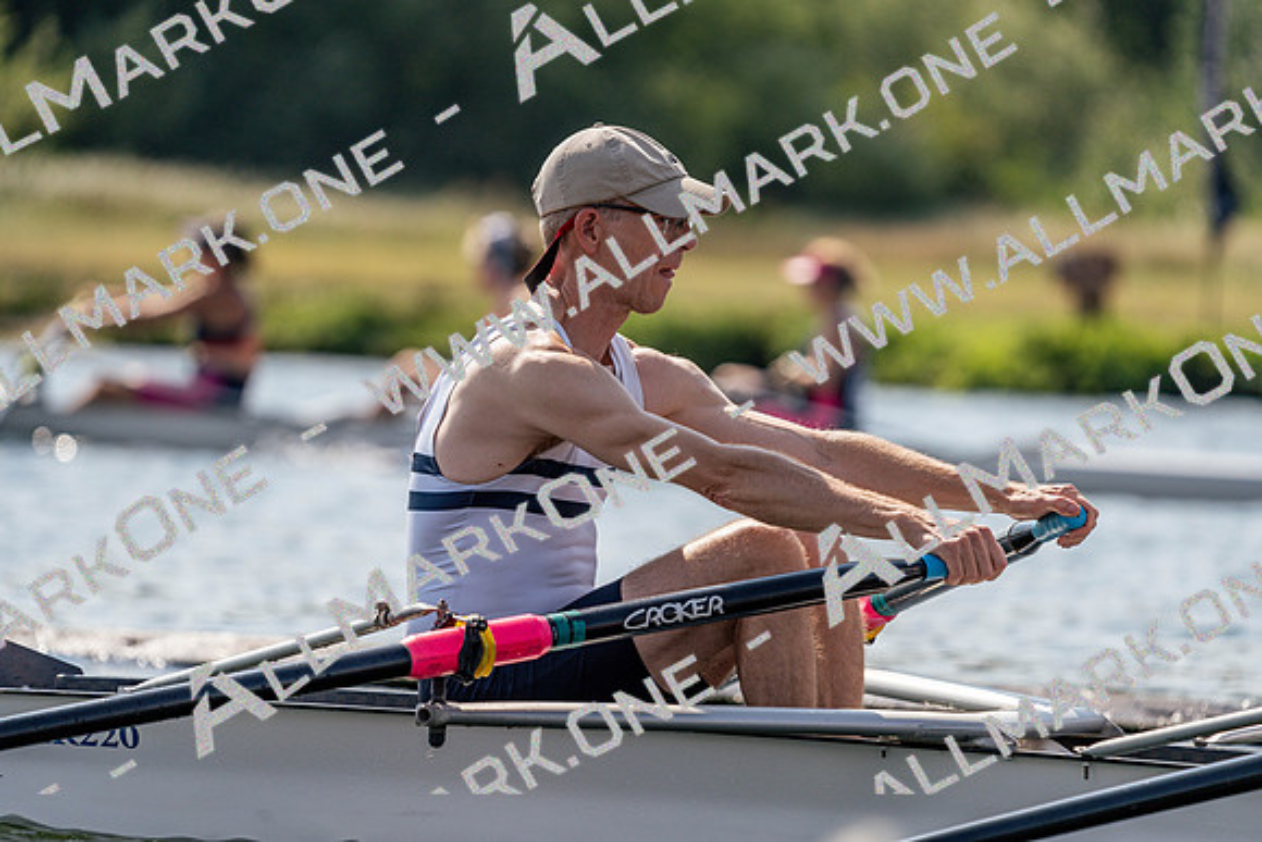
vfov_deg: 3.4
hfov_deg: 5.2
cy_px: 421
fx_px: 14025
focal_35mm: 400
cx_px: 631
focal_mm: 400
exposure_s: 1/1600
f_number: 6.3
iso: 250
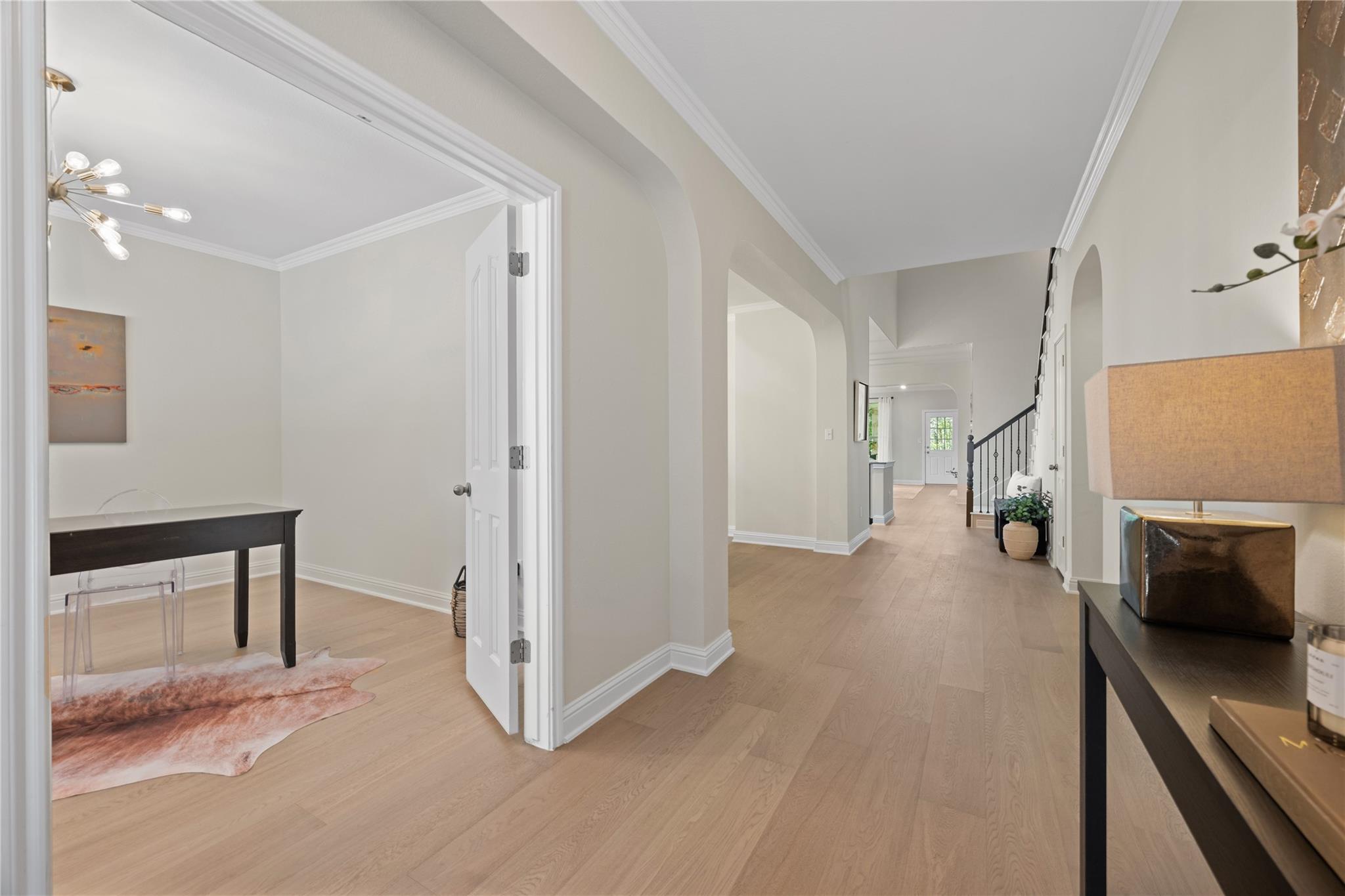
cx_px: 672
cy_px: 448
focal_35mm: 14
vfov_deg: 81.2
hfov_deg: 104.3
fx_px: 523
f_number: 8
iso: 250
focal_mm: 14
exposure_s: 1/1.25
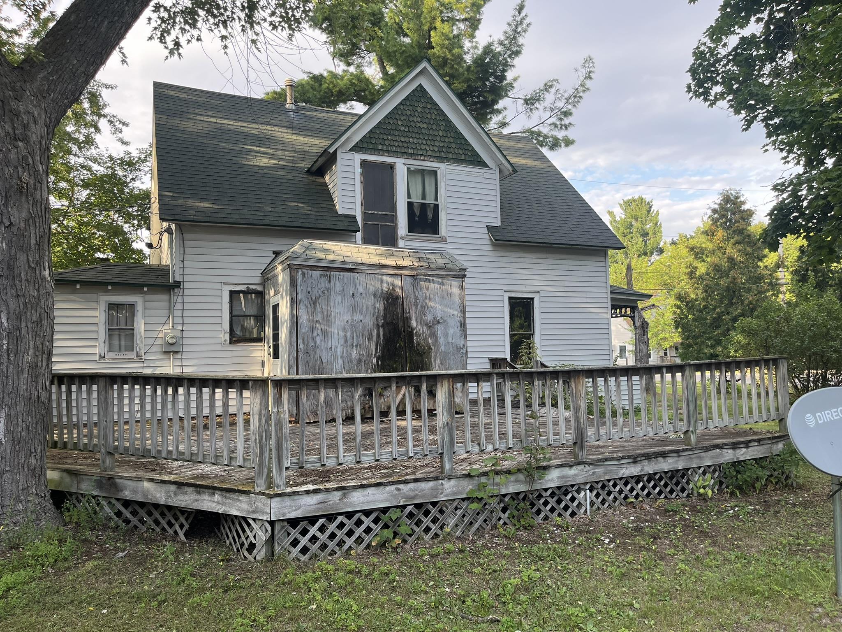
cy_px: 316
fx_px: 632
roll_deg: +2.0
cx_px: 421
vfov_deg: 53.1
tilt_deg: +3.0
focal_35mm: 26
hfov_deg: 67.3
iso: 50
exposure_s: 1/347
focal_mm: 5.1
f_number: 1.6
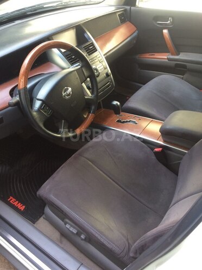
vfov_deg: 61.7
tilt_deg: -42.0
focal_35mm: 29
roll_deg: +4.6
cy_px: 135
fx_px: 226
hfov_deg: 48.2
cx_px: 101
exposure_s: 1/33
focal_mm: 4.15
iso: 40
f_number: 2.2
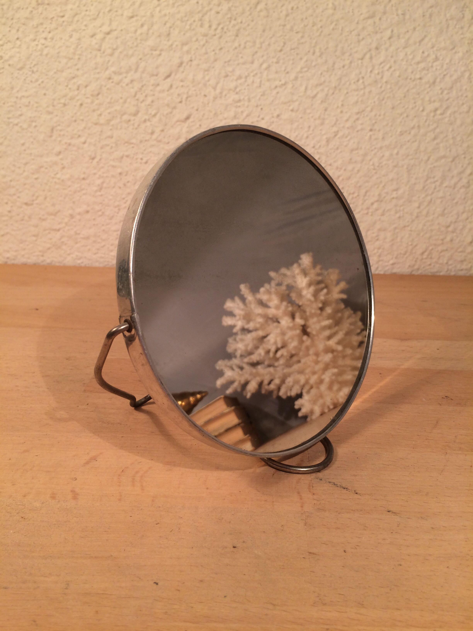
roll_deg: -0.1
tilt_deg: -21.3
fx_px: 528
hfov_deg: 48.2
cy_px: 316
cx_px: 236
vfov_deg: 61.7
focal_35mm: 29
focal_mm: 4.15
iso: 40
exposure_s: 1/33
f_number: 2.2
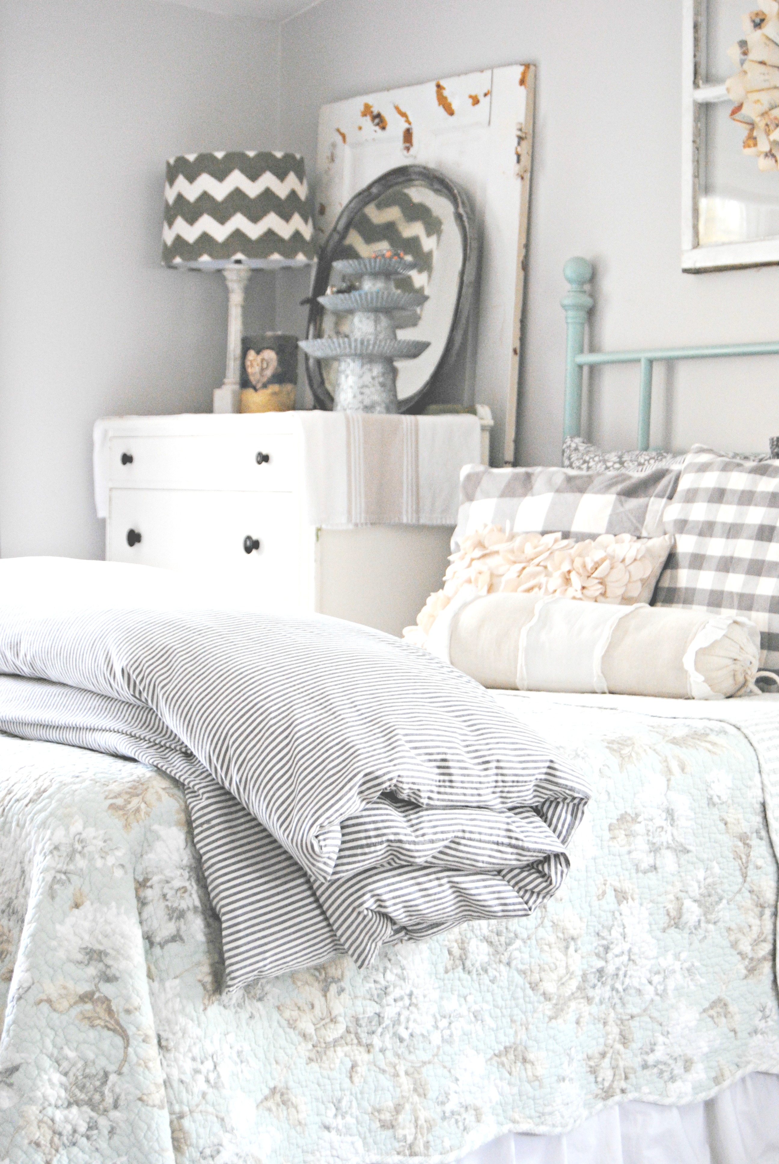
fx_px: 2233
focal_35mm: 69
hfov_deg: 19.8
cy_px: 582
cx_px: 390
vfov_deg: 29.2
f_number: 5.3
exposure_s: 1/30
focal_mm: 46
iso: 900
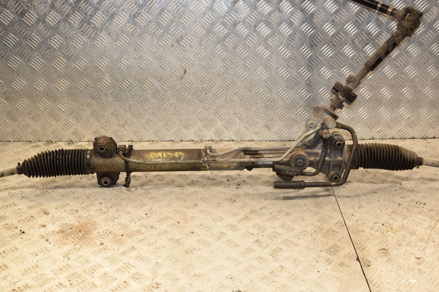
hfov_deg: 41.1
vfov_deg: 28.0
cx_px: 220
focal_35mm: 48
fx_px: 585
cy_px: 146
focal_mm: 32
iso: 800
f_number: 6.3
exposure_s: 1/200
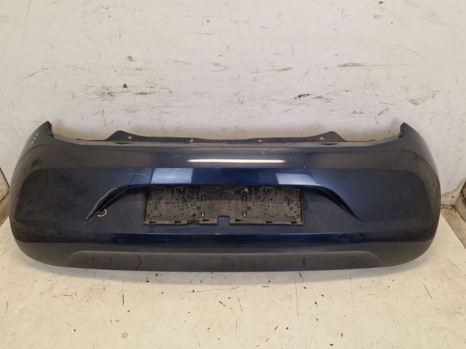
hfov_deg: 67.3
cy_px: 173
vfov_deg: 53.1
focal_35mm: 26
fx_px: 350
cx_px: 240
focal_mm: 5.4
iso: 200
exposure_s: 1/180
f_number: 1.8
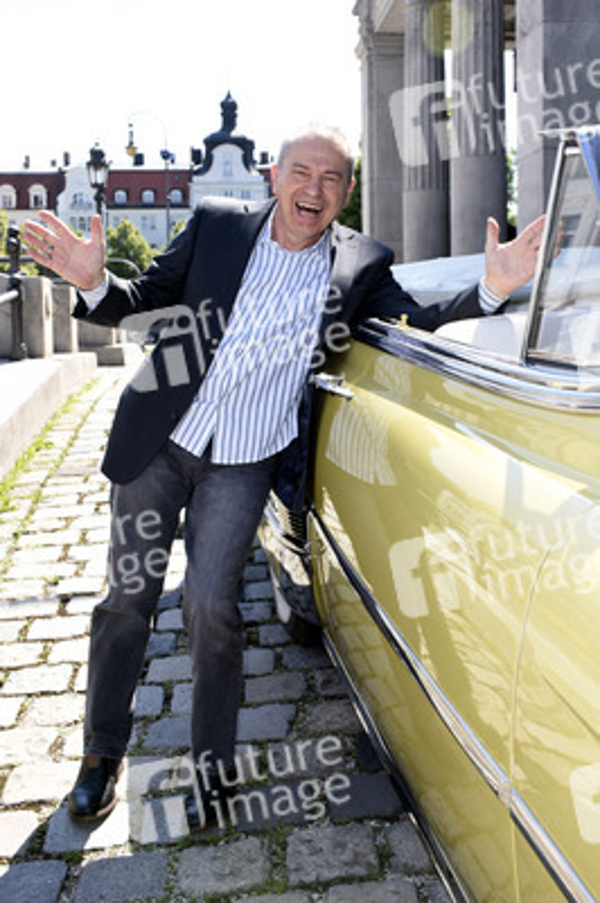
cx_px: 300
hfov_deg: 36.8
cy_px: 452
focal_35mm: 36
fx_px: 901
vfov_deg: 53.2
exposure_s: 1/160
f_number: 6.3
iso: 160
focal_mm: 24
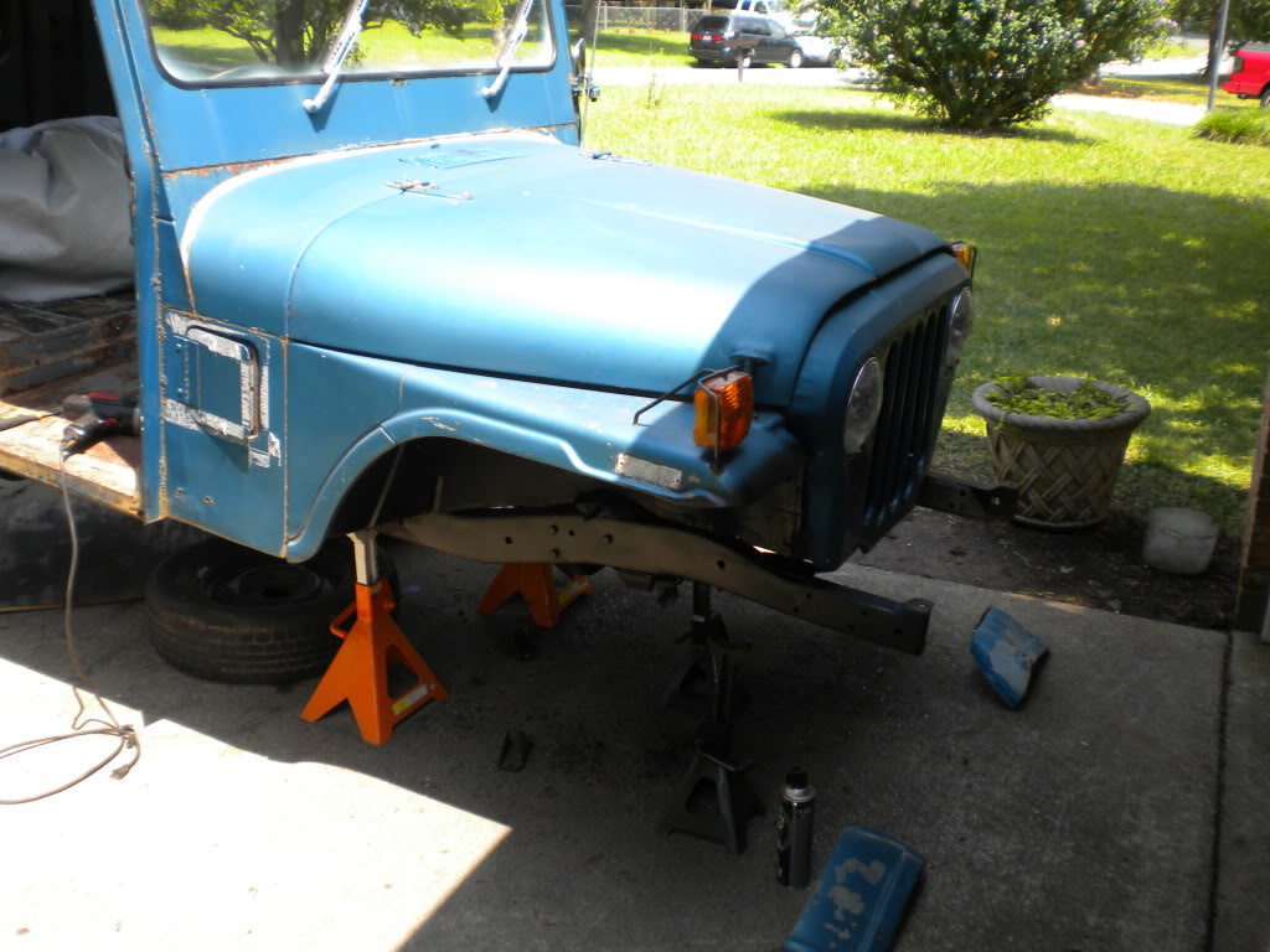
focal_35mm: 35
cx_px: 635
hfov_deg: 52.6
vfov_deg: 40.7
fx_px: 1284
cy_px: 476
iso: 80
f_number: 4.6
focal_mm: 6.3
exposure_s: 1/132
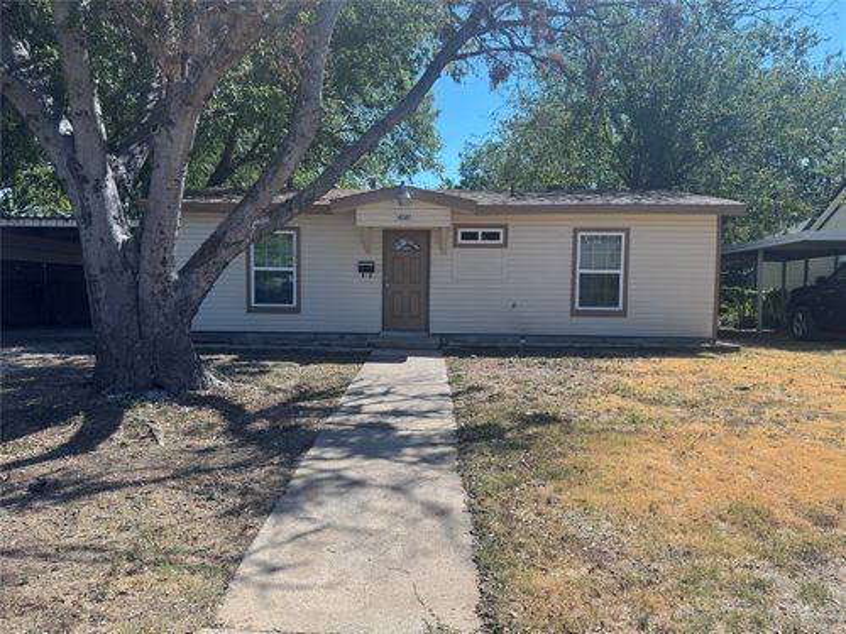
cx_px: 423
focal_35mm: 24
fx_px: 587
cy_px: 317
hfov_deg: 71.6
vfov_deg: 56.8
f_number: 1.78
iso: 80
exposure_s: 1/2604
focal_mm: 6.76
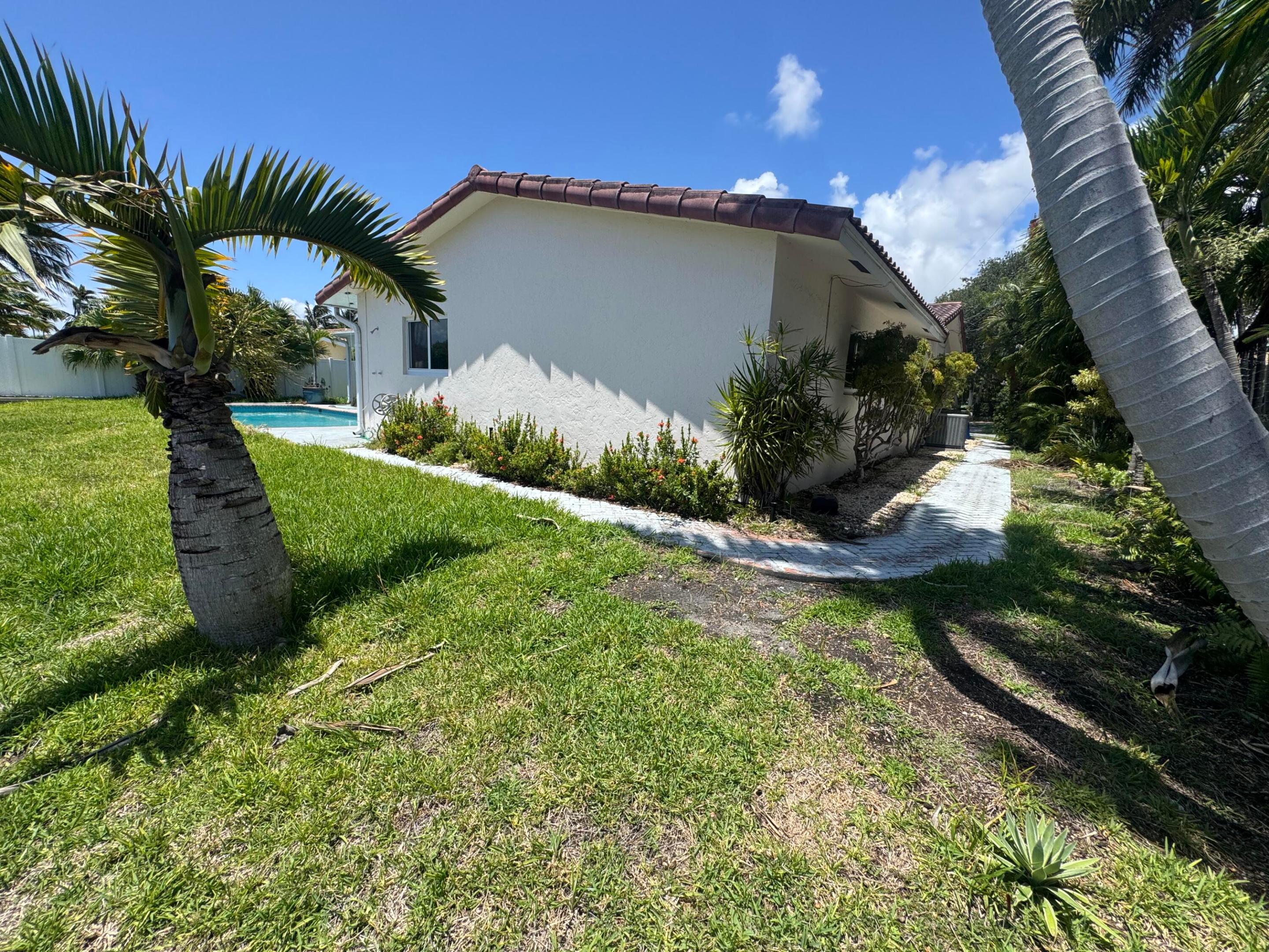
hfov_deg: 102.1
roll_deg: -3.2
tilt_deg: -10.4
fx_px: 513
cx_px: 634
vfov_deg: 85.7
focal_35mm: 14
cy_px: 476
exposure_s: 1/1672
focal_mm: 2.22
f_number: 2.2
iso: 40
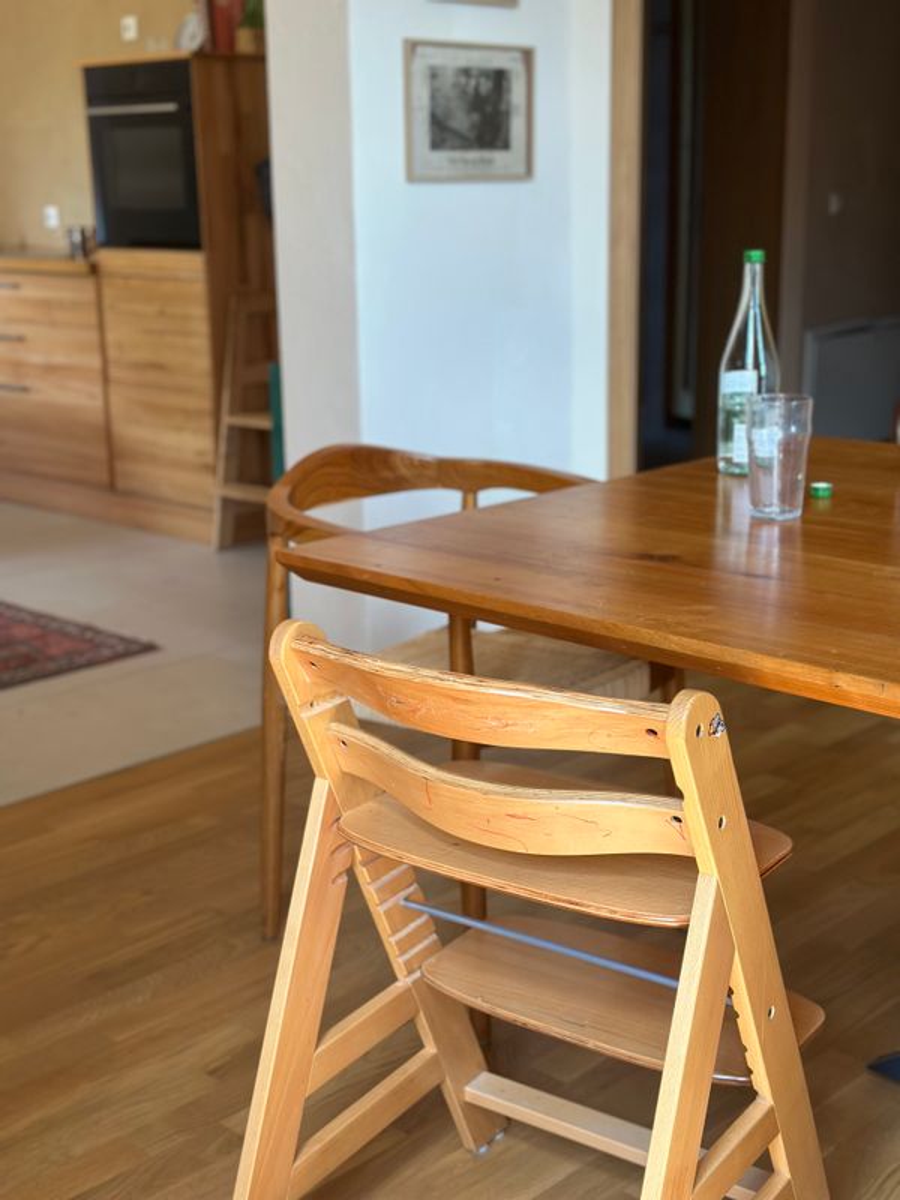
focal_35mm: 48
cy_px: 600
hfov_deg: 30.3
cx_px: 450
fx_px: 1664
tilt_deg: -13.6
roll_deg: +1.2
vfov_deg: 39.7
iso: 125
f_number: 1.78
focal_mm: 6.86
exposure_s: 1/100
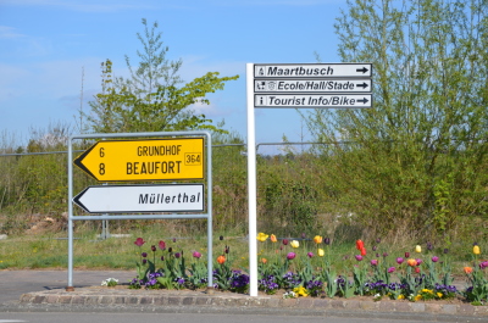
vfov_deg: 15.6
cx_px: 244
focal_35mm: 87
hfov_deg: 23.4
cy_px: 162
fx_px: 1177
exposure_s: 1/320
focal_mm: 58
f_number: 9
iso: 100
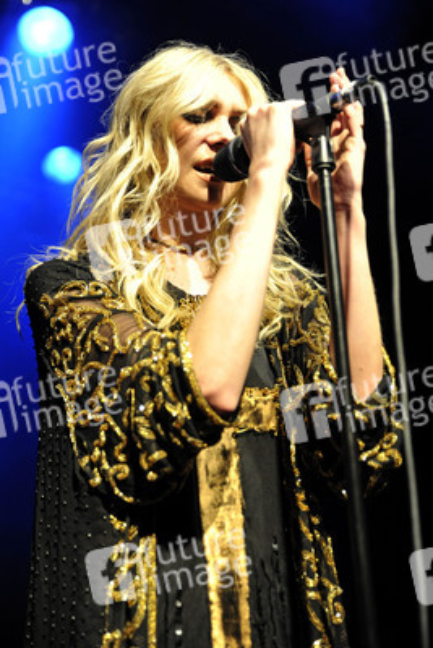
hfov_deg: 23.4
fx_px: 1045
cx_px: 216
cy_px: 324
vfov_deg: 34.5
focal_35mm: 58
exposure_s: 1/320
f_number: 4
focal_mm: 58
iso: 1600
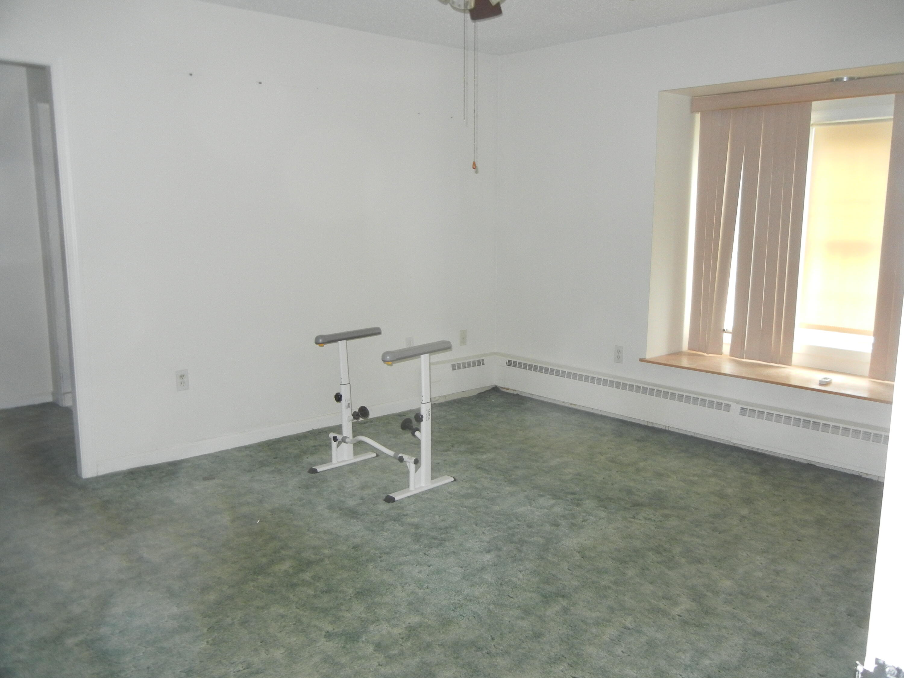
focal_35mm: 30
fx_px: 783
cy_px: 339
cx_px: 452
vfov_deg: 46.8
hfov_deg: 60.0
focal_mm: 5.4
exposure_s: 1/30
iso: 387
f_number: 3.5
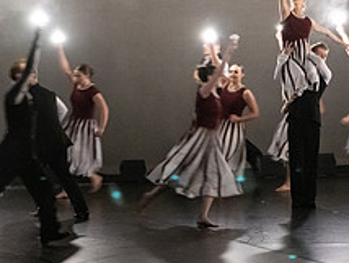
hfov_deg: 10.6
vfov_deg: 8.0
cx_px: 268
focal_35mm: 186
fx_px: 1877
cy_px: 100
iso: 10000
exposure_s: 1/60
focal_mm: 70
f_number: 2.8
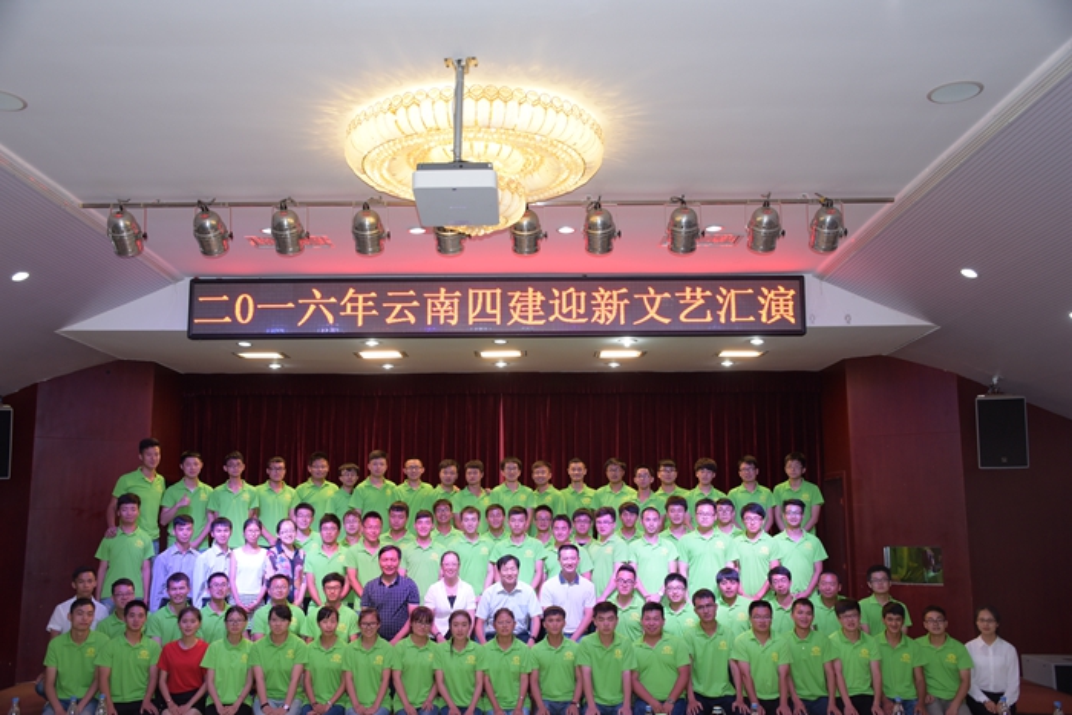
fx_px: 1013
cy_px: 358
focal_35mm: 34
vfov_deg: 38.9
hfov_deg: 55.8
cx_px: 536
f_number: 5
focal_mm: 34
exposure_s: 1/80
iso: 800
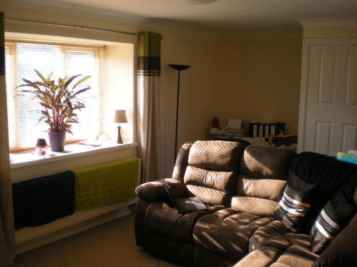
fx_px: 392
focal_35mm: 38
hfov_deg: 49.0
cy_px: 134
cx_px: 178
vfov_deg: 37.7
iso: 88
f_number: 3.1
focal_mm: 6.3
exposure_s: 1/59.4
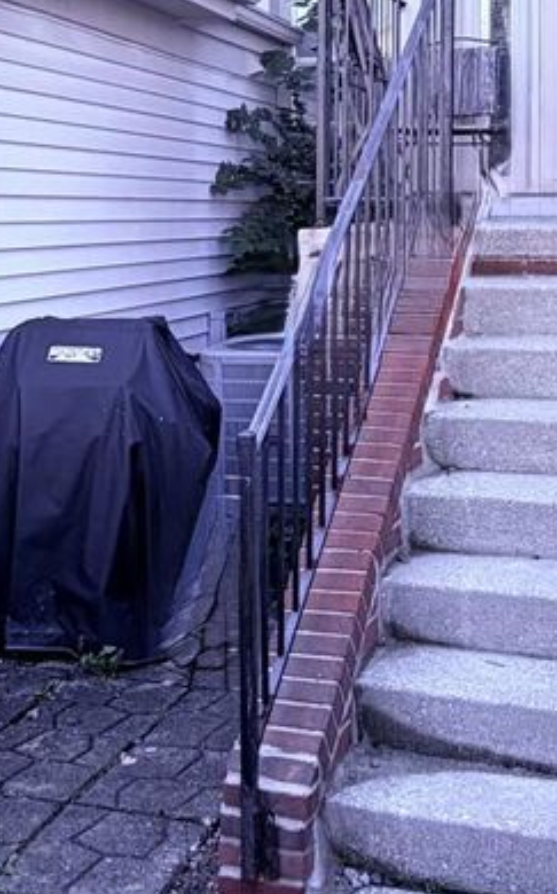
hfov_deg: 24.8
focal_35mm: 52
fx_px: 1266
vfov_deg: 38.3
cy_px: 276
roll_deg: +0.6
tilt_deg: -2.8
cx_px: 227
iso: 40
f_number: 2.2
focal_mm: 2.22
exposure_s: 1/218
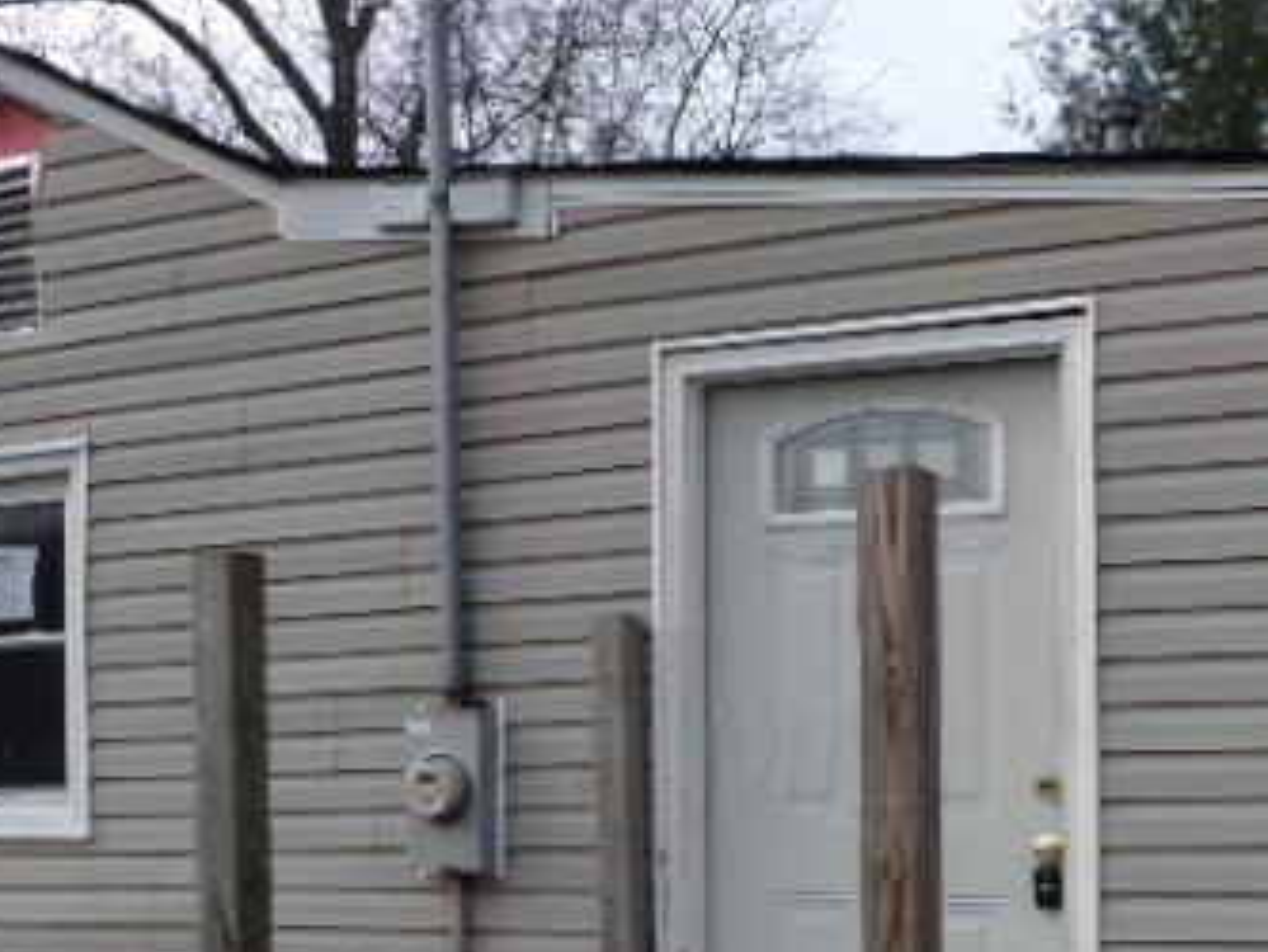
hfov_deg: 38.1
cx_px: 704
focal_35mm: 50
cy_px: 758
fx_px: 1832
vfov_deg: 28.5
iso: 100
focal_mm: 4.7
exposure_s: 1/120
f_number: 7.52
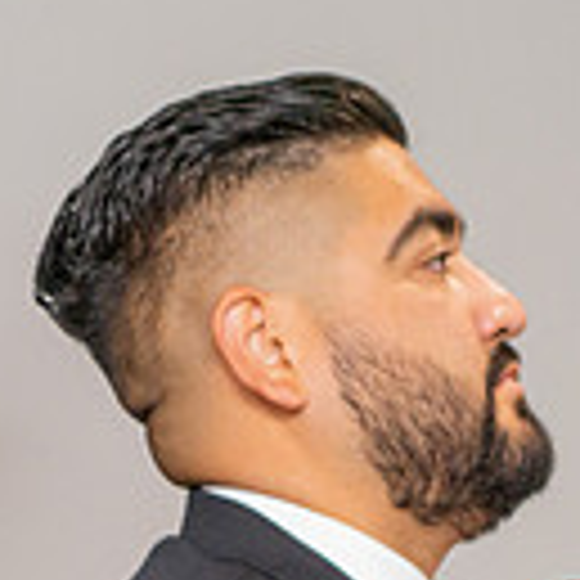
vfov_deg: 8.7
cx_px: 828
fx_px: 3715
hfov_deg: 8.7
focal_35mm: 196
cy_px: 860
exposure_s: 1/160
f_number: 4.5
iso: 640
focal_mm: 42
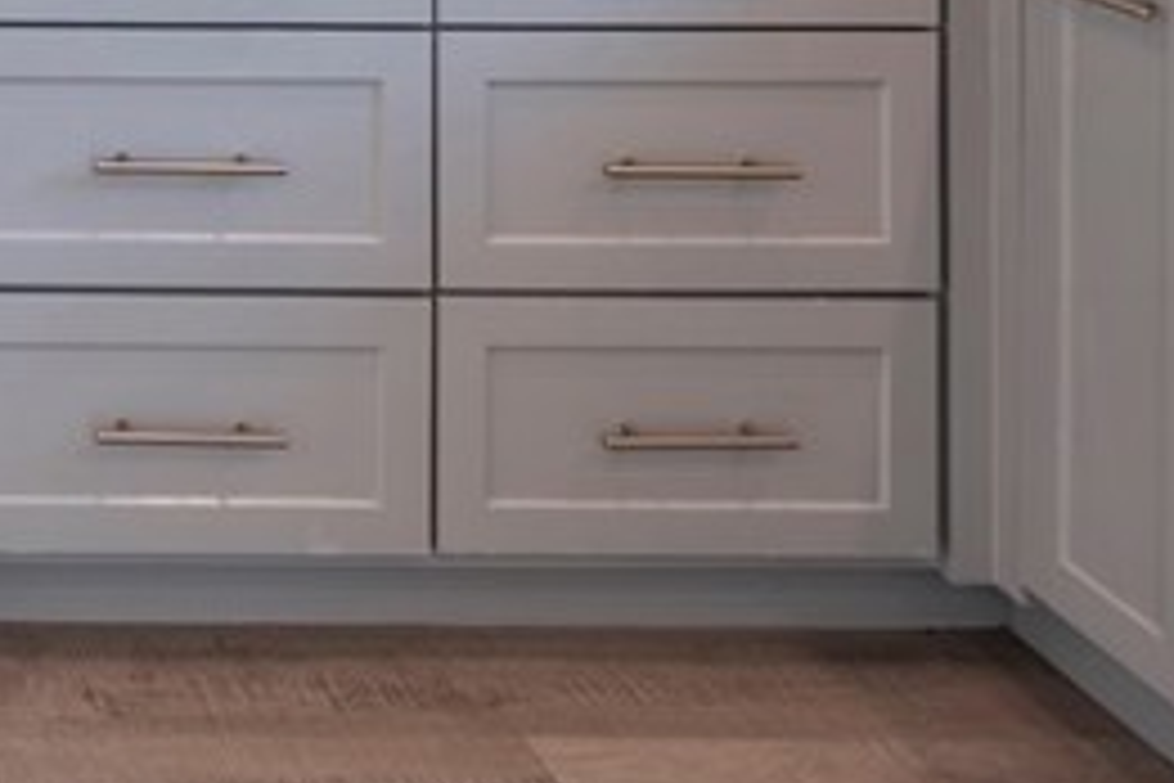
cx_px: -441
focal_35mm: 55
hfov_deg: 28.2
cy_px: -529
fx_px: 1793
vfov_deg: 19.8
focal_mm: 14
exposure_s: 1/8
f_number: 7.1
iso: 100
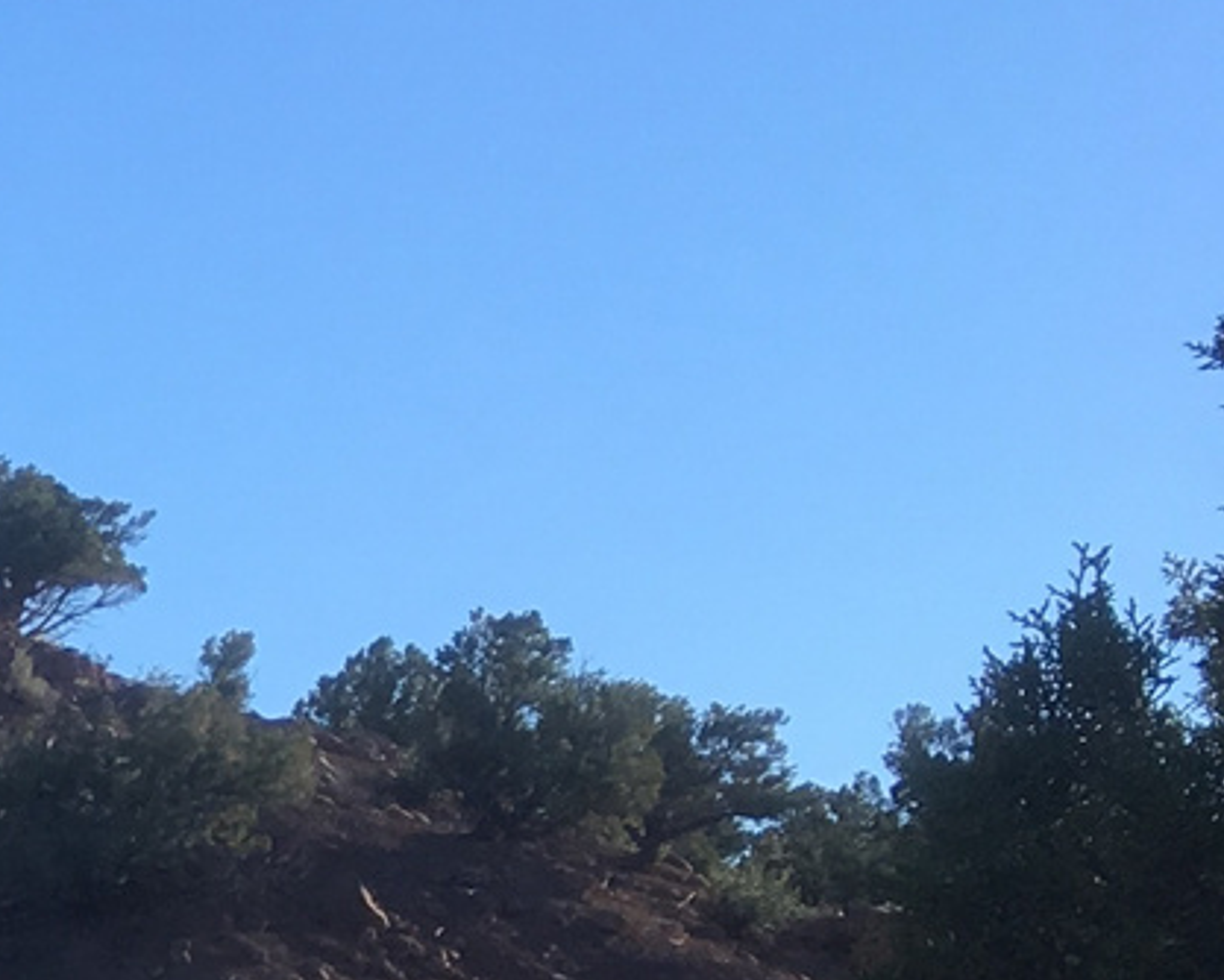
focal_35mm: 139
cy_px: 1646
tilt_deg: -2.4
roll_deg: -1.6
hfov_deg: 11.5
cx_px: -1688
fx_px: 5038
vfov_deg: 10.6
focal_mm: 4.15
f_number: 2.2
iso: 25
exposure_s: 1/668
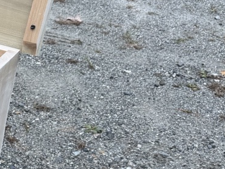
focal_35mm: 104
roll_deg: +0.8
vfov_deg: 14.2
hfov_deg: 16.0
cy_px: 102
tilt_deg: -29.3
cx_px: -179
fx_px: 676
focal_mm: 6.76
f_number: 1.78
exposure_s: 1/120
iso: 64
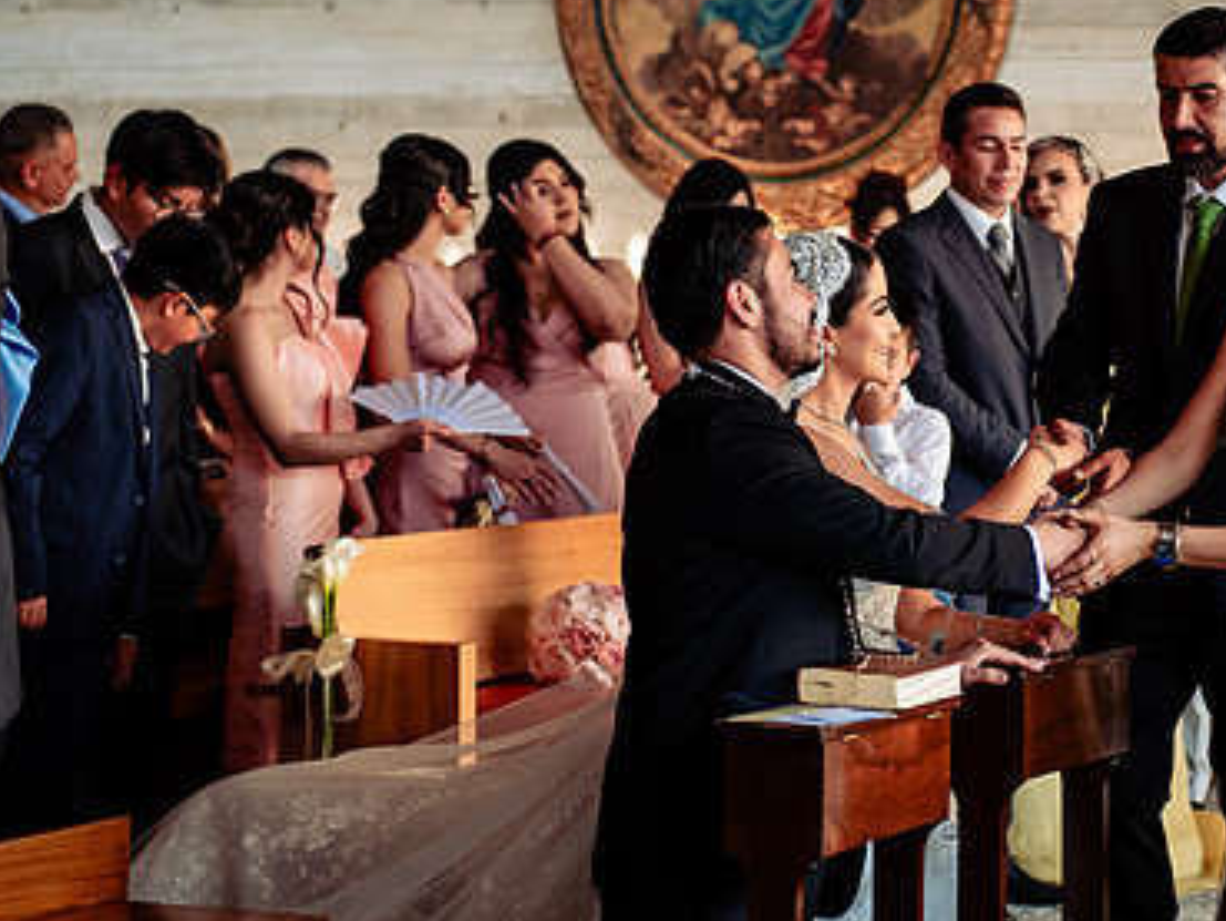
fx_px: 3543
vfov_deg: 14.8
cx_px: 928
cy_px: 343
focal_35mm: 100
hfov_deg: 19.5
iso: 500
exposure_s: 1/320
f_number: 3.2
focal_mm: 62
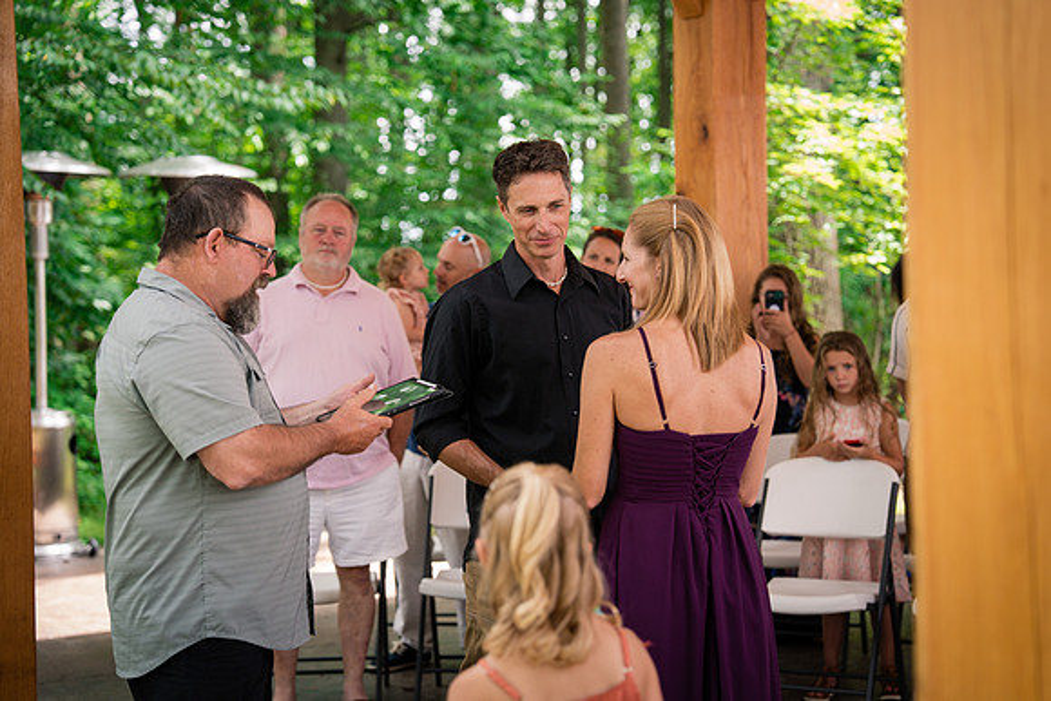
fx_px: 2044
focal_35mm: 70
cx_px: 526
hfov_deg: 28.8
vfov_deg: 19.5
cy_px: 350
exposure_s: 1/200
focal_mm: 70
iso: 400
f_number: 2.8
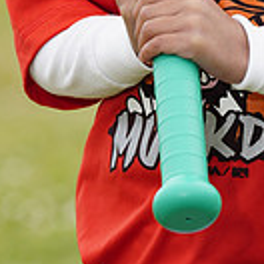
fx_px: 6463
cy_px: -120
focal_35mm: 749
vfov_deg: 2.3
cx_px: 349
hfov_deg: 2.3
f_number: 5.6
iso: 100
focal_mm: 200
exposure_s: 1/250
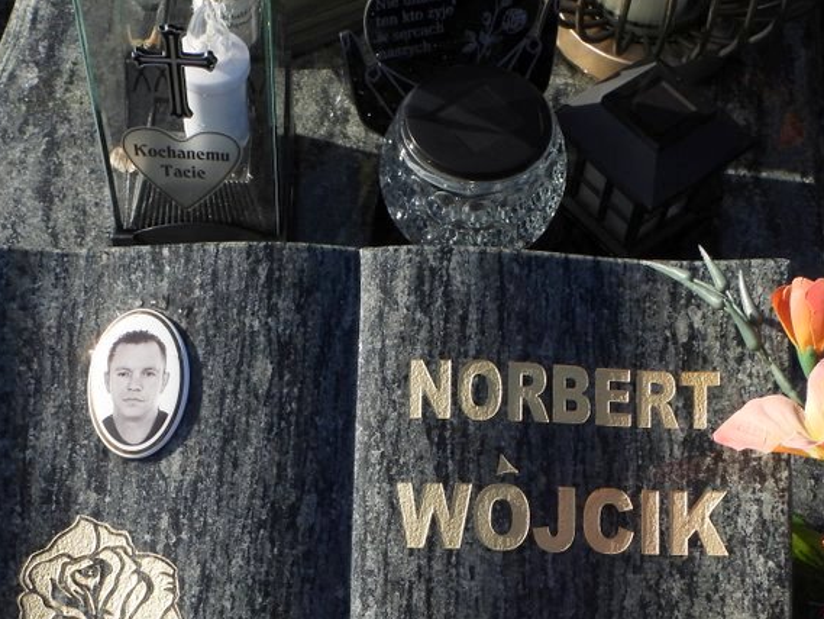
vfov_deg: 22.8
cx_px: 387
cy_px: 531
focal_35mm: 63
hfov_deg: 30.7
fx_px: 1500
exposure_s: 1/1250
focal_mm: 6.3
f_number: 3.2
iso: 100
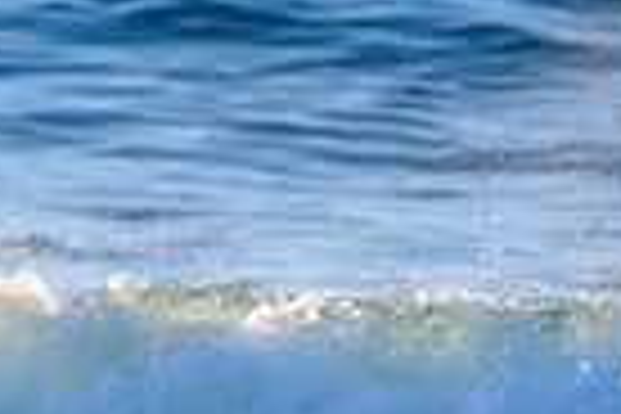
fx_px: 54178
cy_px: 614
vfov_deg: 0.4
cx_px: -387
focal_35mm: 3141
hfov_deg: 0.7
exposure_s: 1/1600
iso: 640
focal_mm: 500
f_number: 5.6
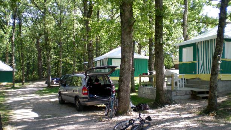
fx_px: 257
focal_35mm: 42
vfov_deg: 28.4
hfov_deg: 48.3
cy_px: 60
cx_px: 116
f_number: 3.1
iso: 50
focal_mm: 6.3
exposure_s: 1/63.3
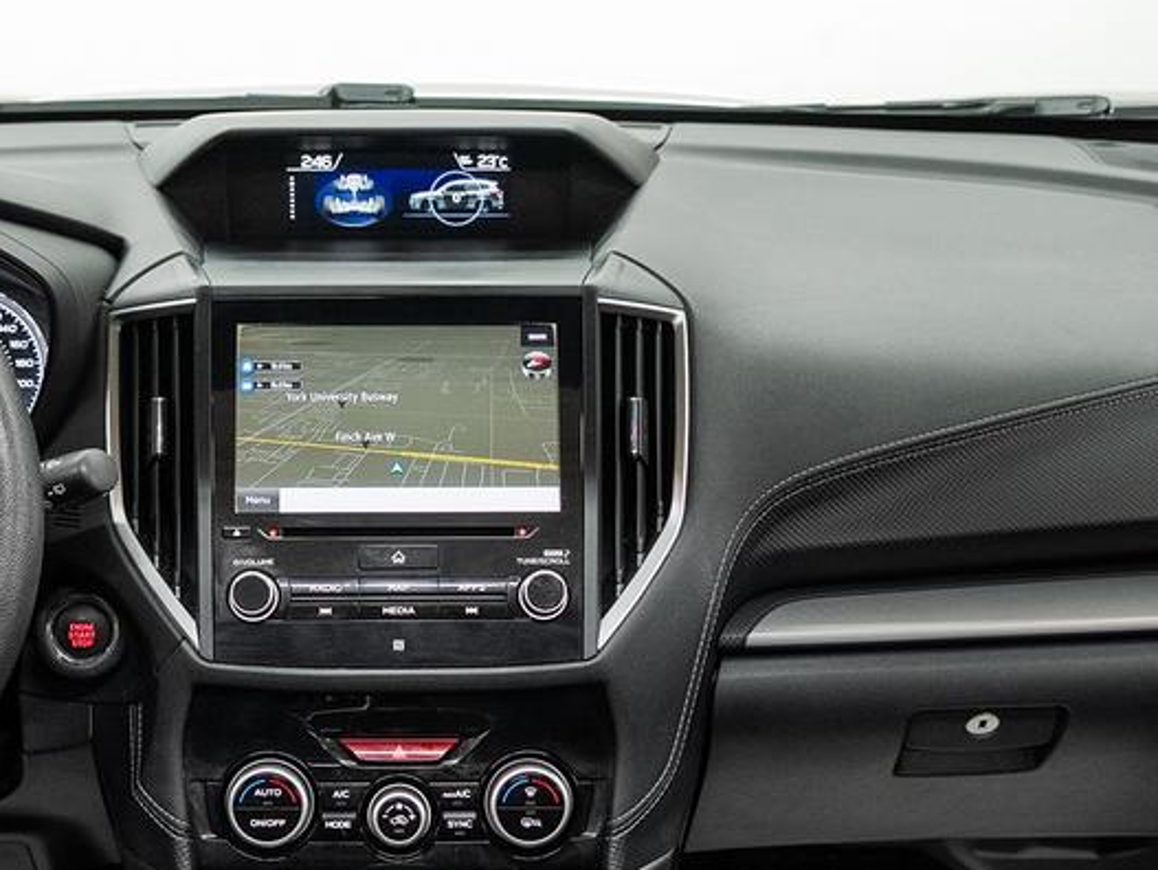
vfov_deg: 23.3
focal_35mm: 63
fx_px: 2109
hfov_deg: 30.5
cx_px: 420
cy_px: 444
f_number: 4
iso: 800
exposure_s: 1/30
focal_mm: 24
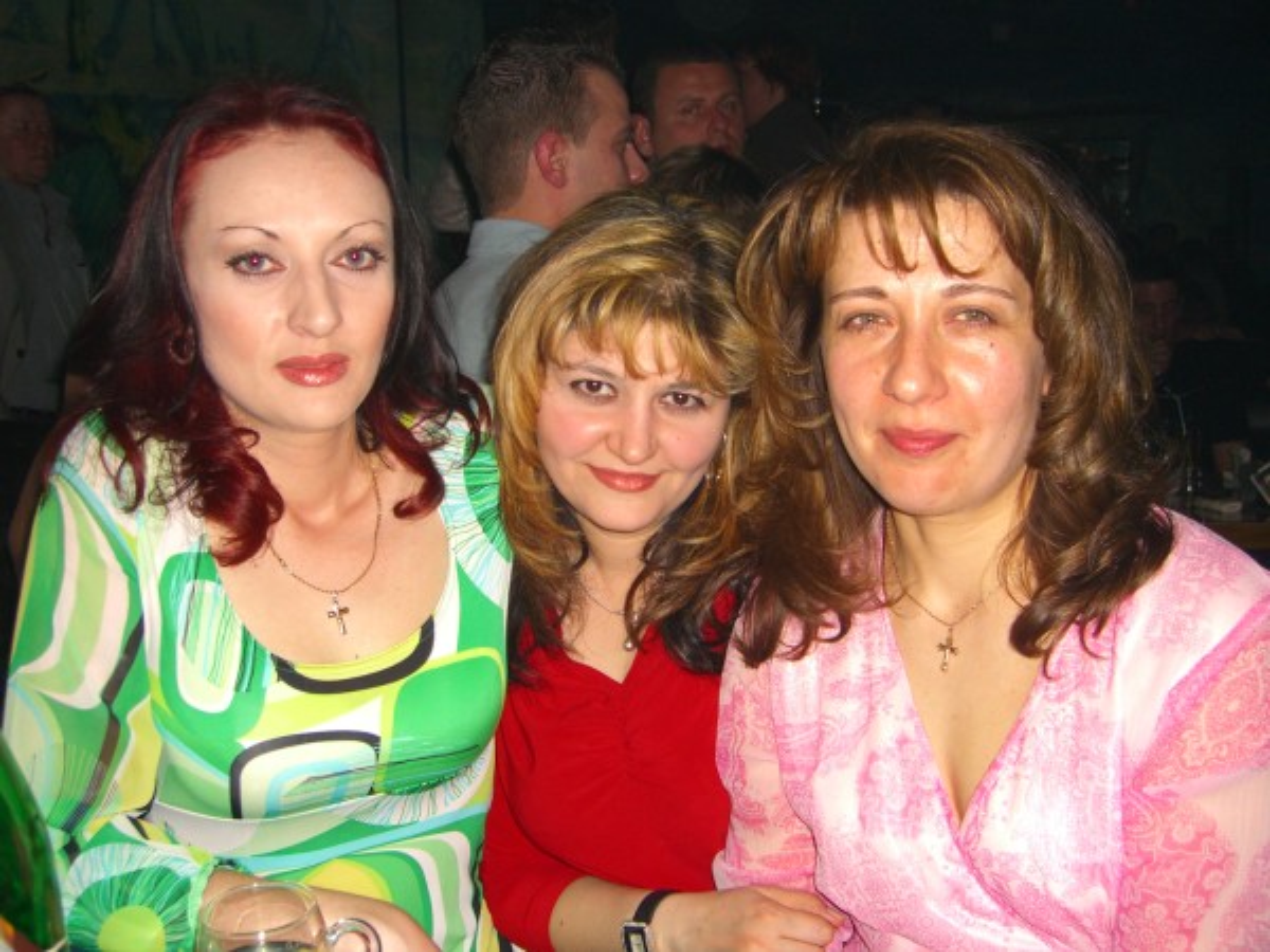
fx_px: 1394
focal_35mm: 38
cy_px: 476
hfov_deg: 49.0
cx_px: 635
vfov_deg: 37.7
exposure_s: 1/60
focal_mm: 7.9
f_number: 2.8
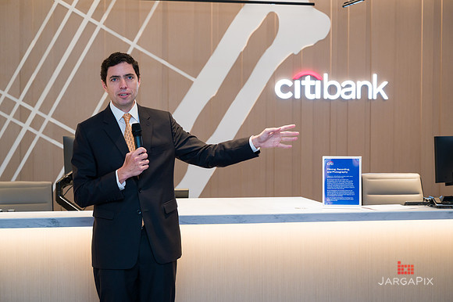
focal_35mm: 73
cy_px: 143
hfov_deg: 27.6
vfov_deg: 18.6
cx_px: 227
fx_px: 921
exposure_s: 1/200
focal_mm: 69
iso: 640
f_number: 3.5
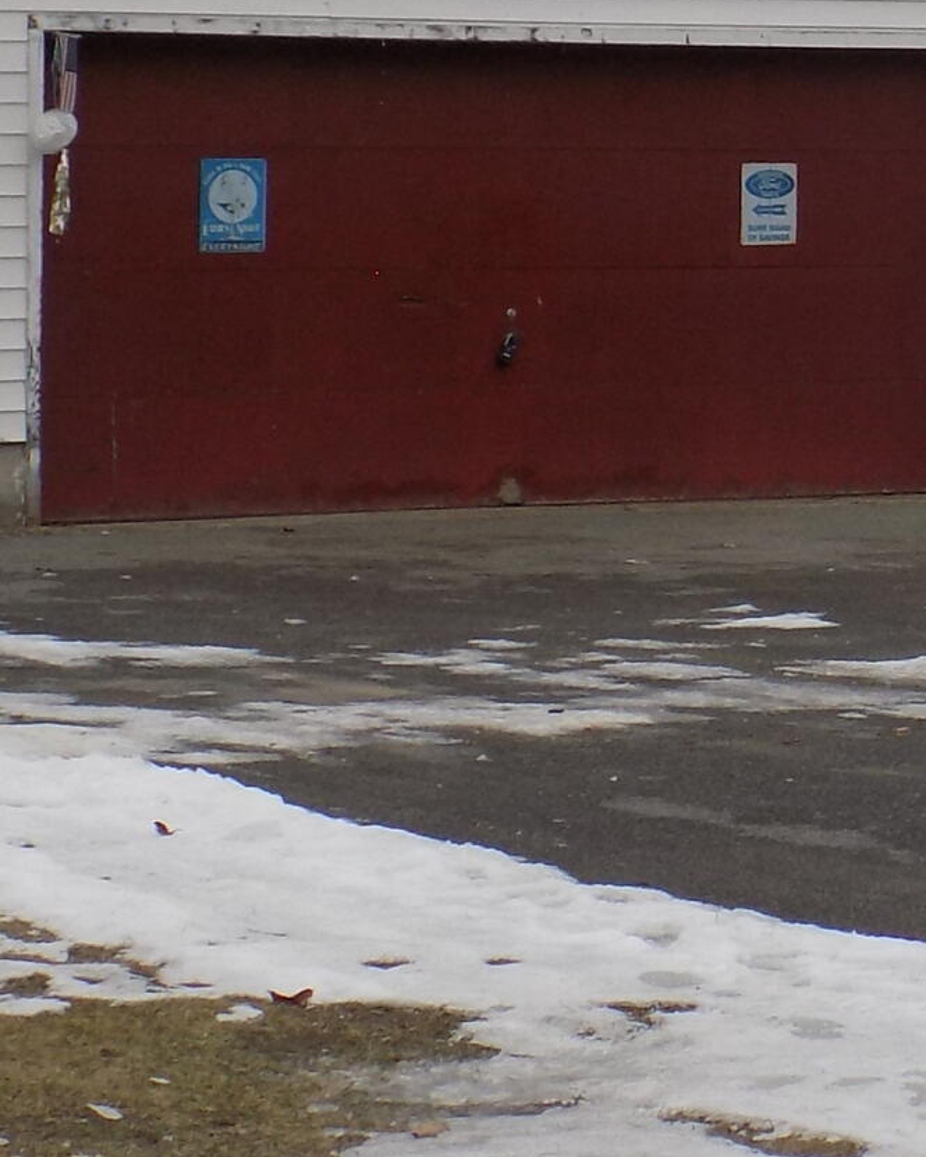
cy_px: 412
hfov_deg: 9.3
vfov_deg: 11.9
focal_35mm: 162
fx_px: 5549
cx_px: 1287
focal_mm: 8.1
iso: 80
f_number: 3.7
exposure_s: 1/200
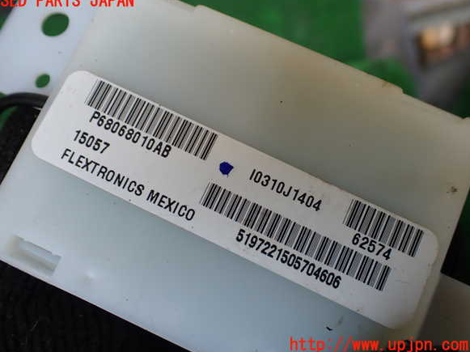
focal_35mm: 31
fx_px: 421
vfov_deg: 45.4
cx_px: 230
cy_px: 173
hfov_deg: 58.4
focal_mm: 5.4
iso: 125
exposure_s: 1/125
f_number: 2.3
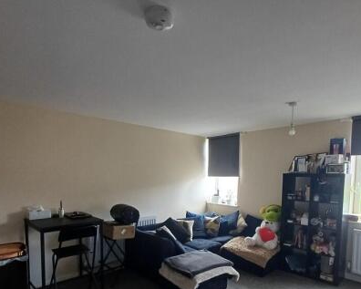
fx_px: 246
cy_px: 192
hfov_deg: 72.6
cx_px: 186
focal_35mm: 23
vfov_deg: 59.5
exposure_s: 1/50
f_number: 2.2
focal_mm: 1.64
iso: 200
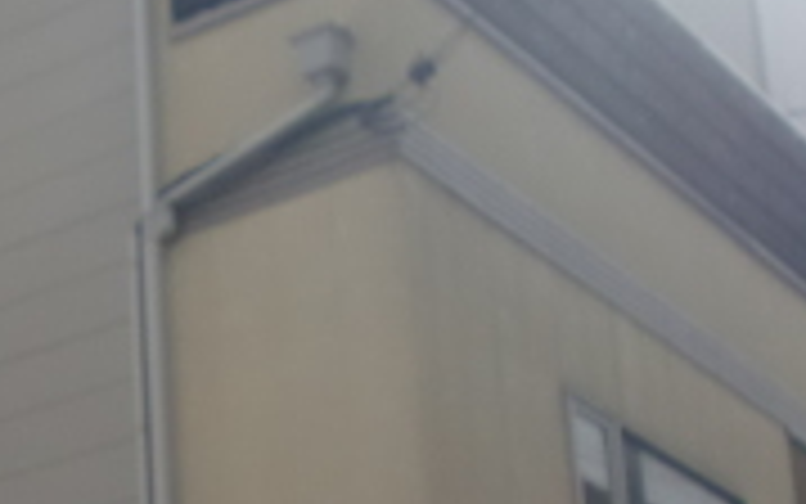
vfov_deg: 12.0
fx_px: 2329
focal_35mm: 106
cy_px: 648
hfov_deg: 18.6
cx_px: -171
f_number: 7.8
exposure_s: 1/160
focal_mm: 4.65
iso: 64
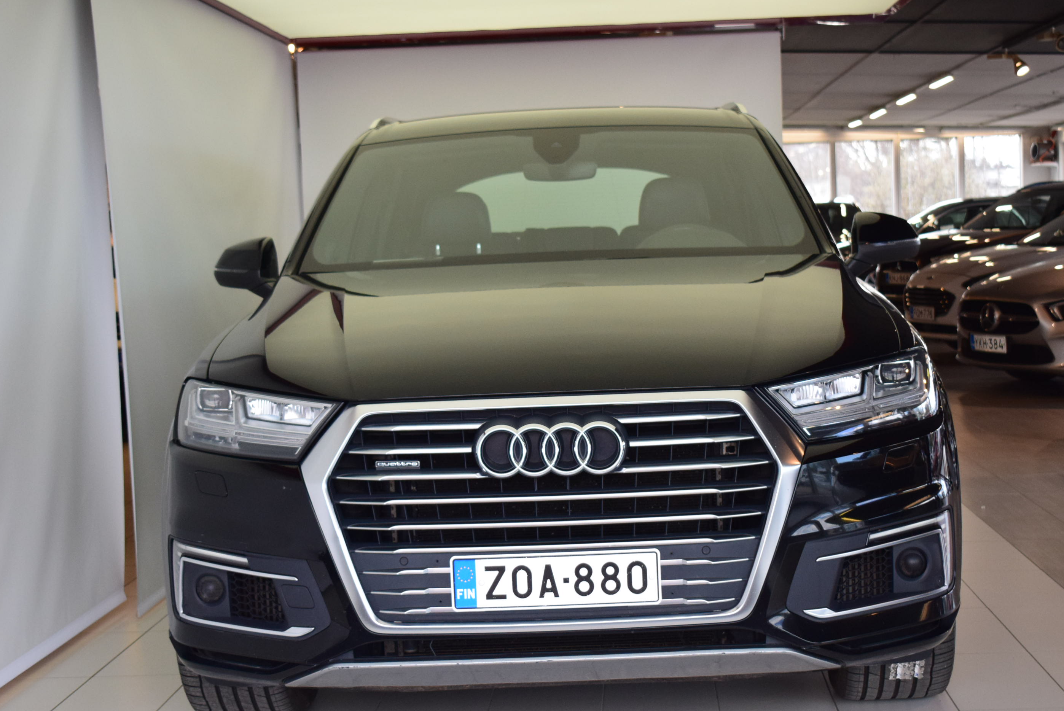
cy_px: 373
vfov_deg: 22.3
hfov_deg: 32.9
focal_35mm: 61
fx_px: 1804
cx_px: 554
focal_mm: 38
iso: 1600
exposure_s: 1/640
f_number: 4.8
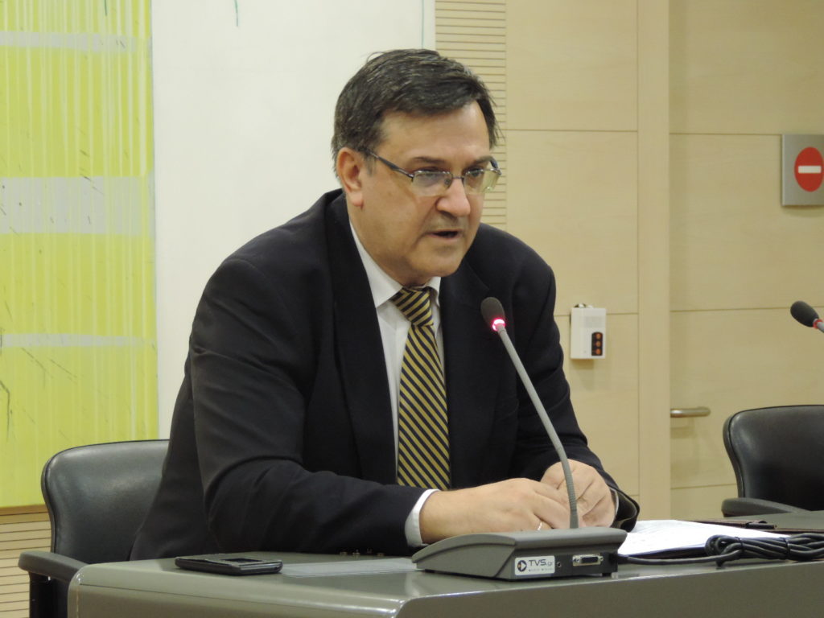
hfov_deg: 11.6
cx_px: 412
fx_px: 4047
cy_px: 309
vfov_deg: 8.7
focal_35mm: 170
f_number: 4.5
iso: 800
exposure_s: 1/20
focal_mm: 30.3
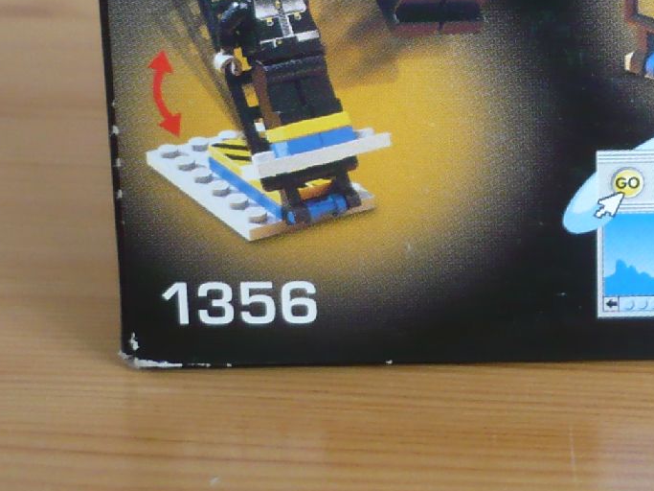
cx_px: 576
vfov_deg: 14.3
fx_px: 1908
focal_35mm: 101
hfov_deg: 19.1
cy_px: -67
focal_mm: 5.8
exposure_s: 1/30
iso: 200
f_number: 2.8
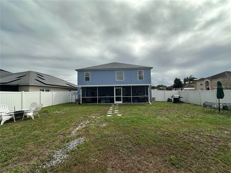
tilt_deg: +3.7
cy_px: 86
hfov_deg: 102.1
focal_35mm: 14
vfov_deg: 85.7
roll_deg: +0.2
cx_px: 116
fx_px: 93
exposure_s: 1/3401
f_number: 2.2
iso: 50
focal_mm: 2.22
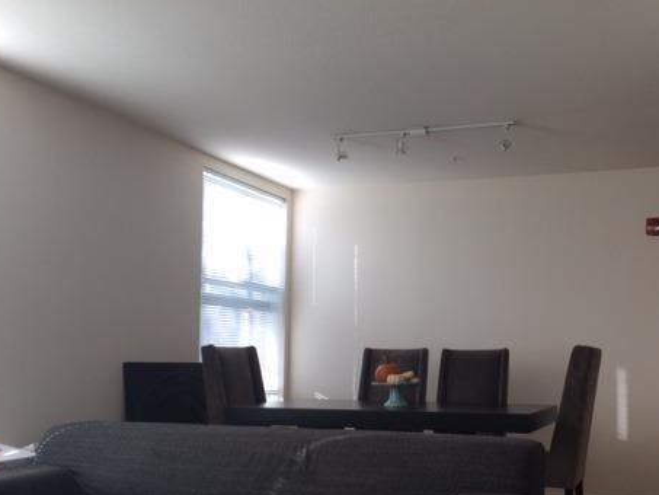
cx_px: 447
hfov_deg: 45.0
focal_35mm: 41
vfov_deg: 34.9
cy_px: 314
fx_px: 781
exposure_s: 1/120
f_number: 2.2
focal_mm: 4.15
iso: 40
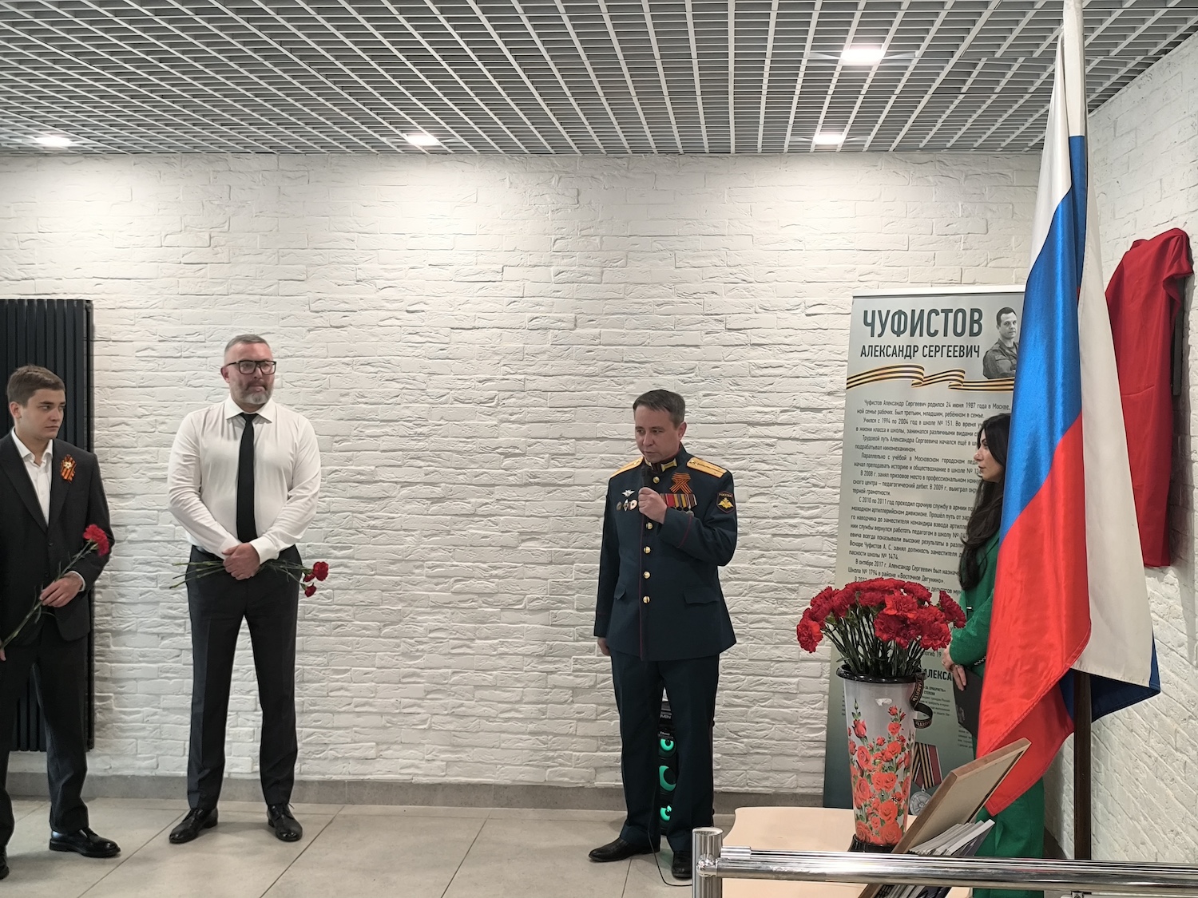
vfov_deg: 31.5
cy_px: 449
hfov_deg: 41.2
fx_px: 1592
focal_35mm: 46
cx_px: 599
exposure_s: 1/100
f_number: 1.65
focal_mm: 6.14
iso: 640
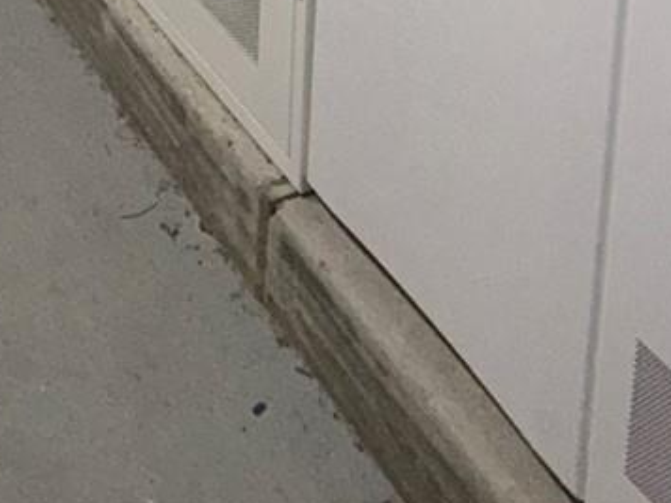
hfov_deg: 29.1
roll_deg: -0.1
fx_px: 1221
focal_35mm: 63
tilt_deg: -7.2
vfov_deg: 15.7
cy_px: -618
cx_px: 32
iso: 80
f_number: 2.2
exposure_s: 1/120
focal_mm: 2.22
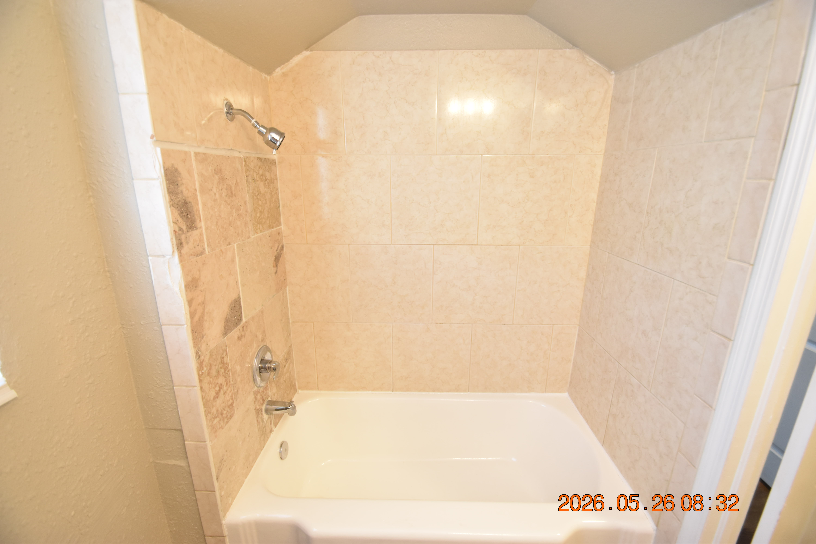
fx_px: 340
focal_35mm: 15
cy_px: 272
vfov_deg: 77.3
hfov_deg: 100.4
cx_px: 408
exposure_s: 1/20
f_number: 3.5
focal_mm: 10
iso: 800
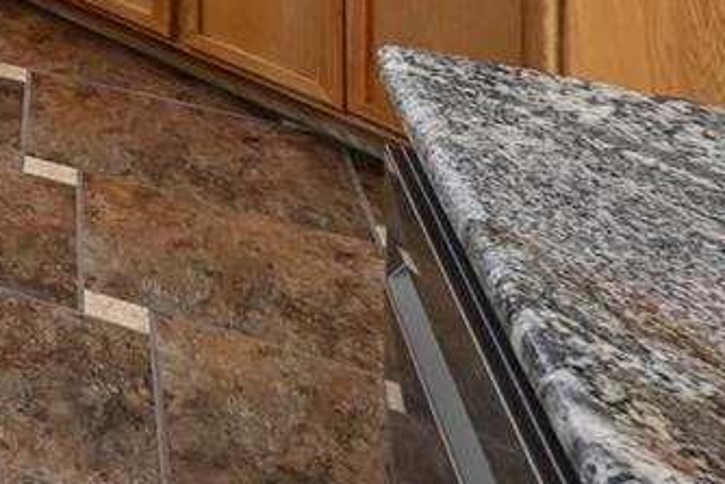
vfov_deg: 15.0
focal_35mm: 67
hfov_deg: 16.0
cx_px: -953
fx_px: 1350
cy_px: -582
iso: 400
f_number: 10
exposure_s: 1/6
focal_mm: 14
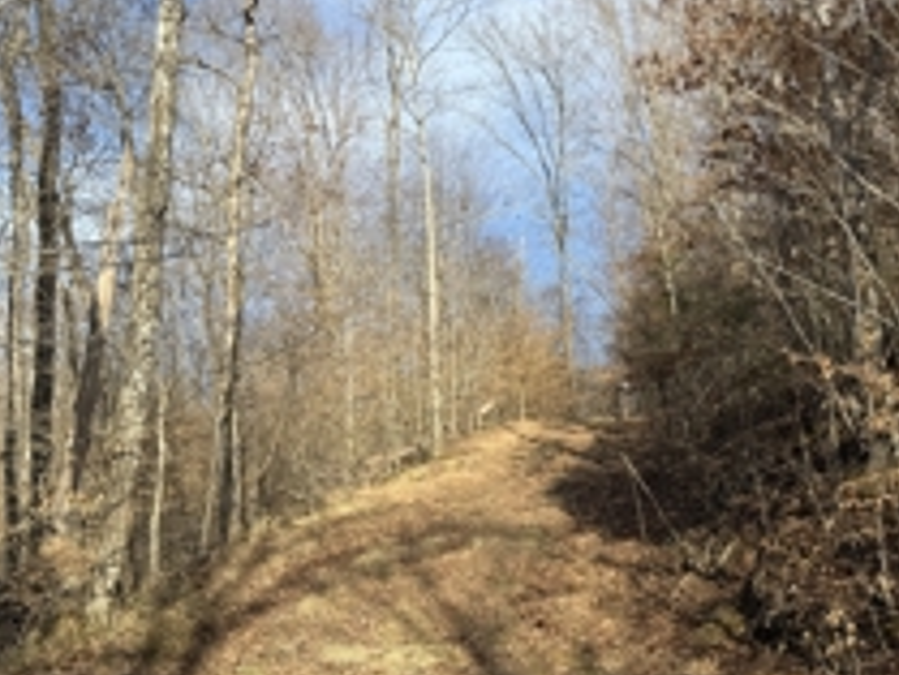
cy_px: 391
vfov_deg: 31.5
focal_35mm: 46
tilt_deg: +10.9
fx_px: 1195
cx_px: 607
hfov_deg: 40.7
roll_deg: +1.9
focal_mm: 6.76
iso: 80
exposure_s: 1/2299
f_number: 1.78
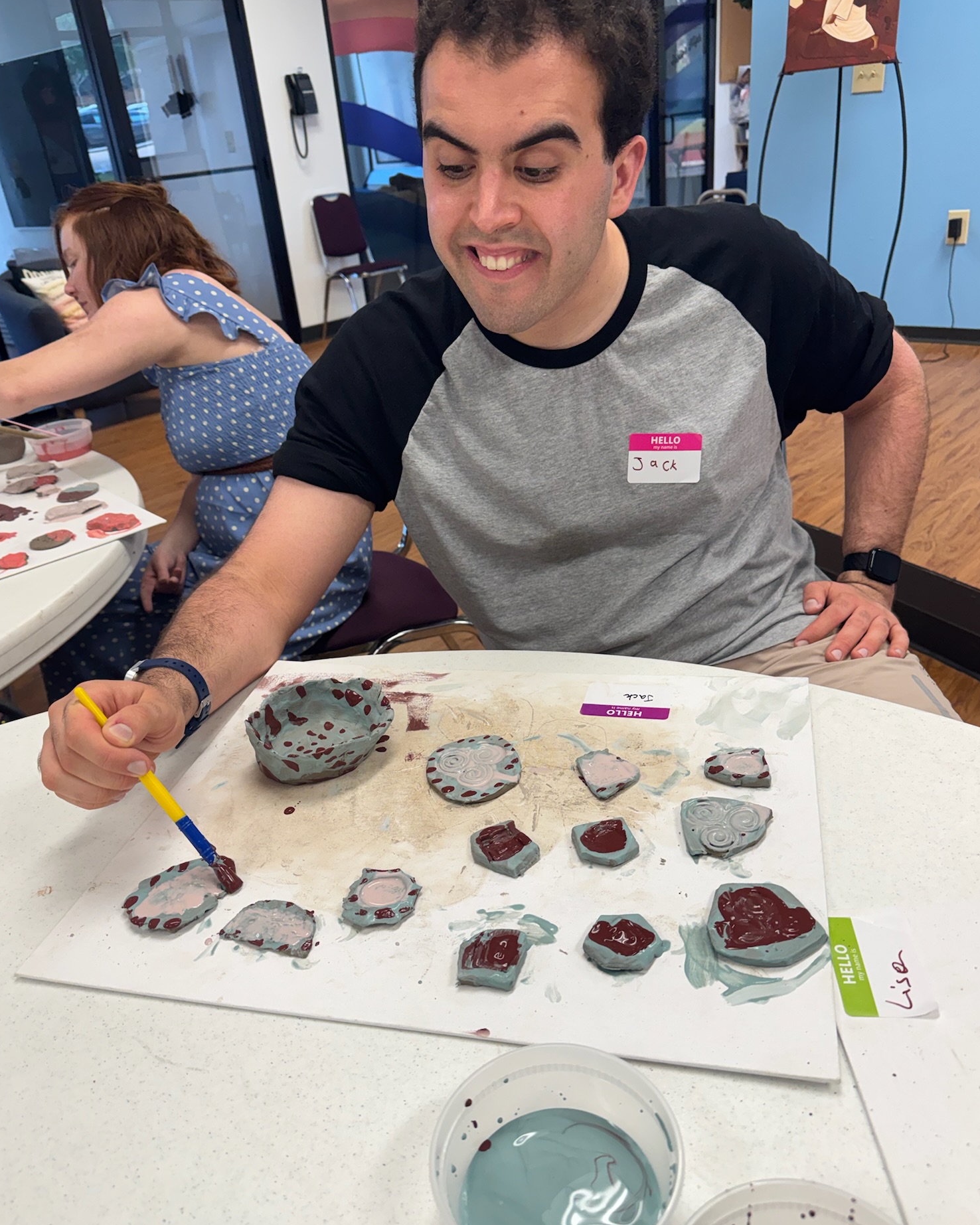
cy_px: 654
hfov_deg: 54.9
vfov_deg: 66.0
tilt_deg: -29.1
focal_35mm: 26
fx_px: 943
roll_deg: +6.5
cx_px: 493
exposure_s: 1/120
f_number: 1.78
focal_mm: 6.76
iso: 160
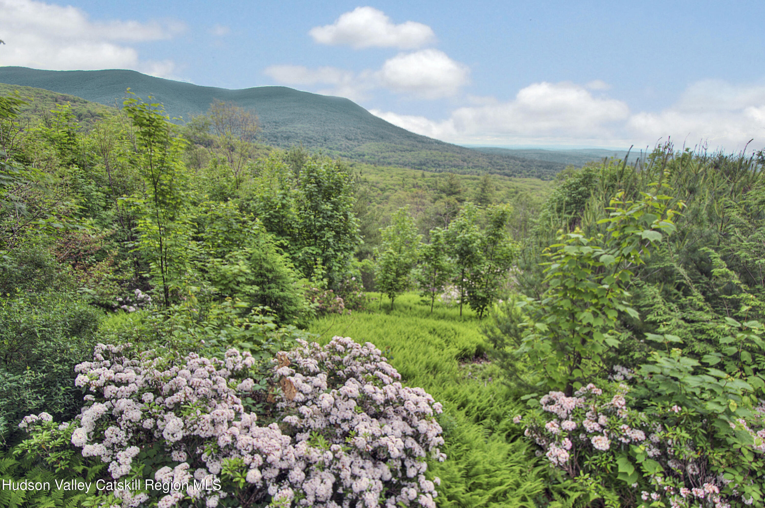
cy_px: 254
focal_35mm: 15
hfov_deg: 100.4
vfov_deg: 77.2
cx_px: 382
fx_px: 318
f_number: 14
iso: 200
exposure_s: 1/15
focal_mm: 10
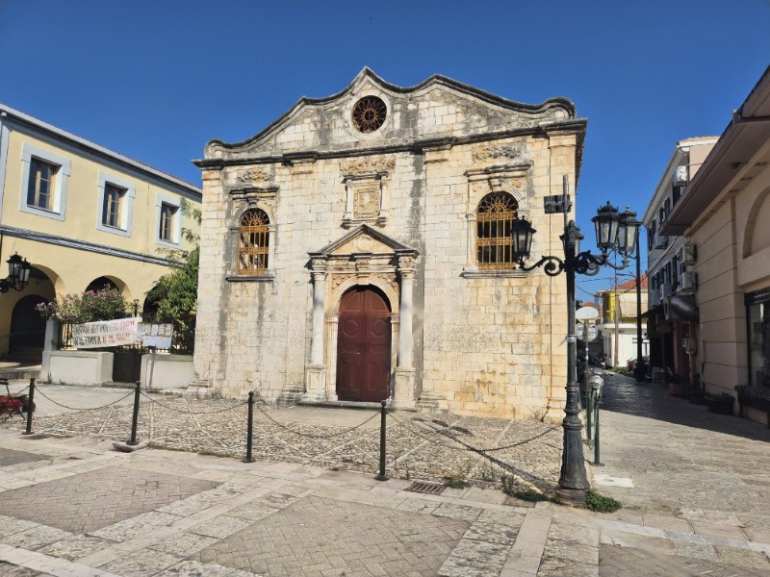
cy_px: 288
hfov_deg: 73.9
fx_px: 512
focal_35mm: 23
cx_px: 385
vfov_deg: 58.9
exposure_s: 1/3333
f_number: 1.8
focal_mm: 5.4
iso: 25
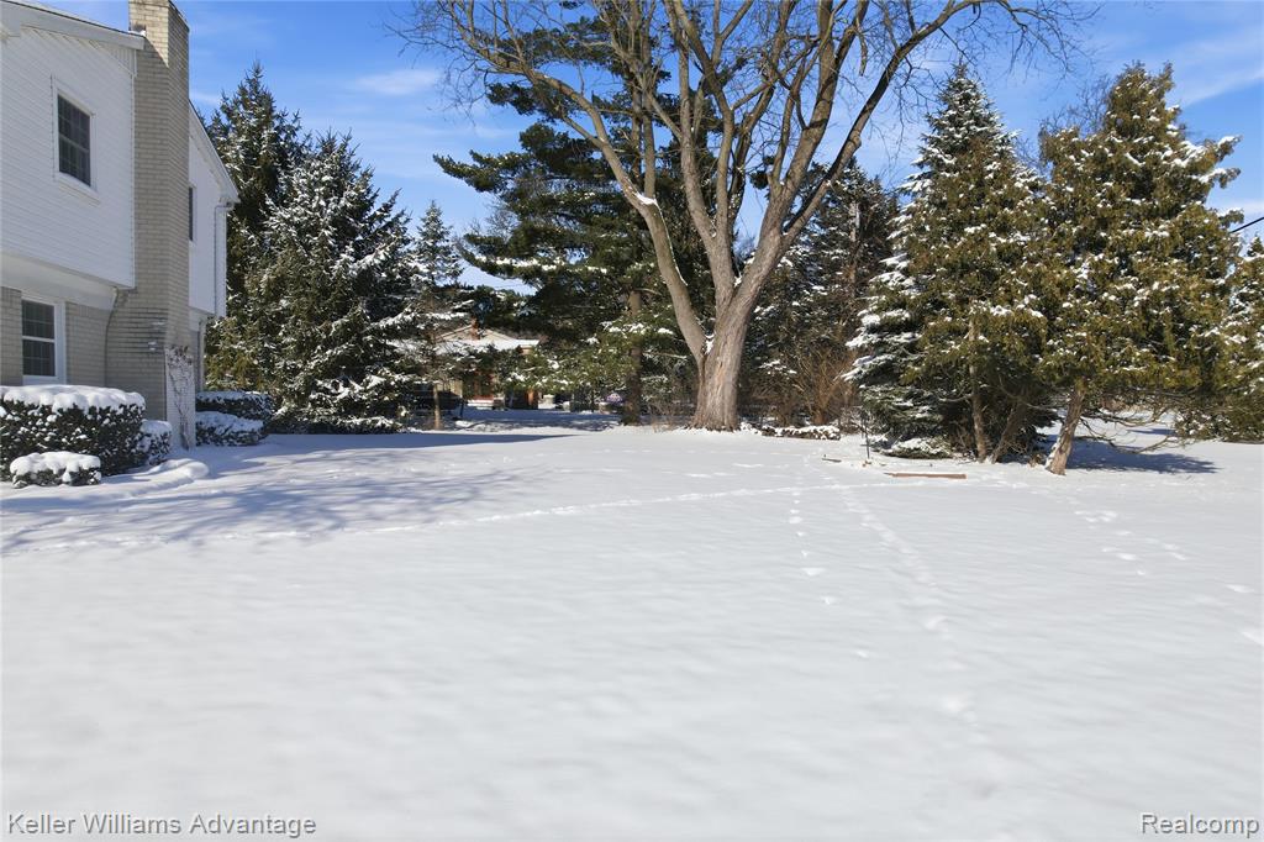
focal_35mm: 22
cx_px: 632
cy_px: 421
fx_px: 772
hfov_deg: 78.6
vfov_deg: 57.2
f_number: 2.8
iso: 100
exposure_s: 1/500
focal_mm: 8.4
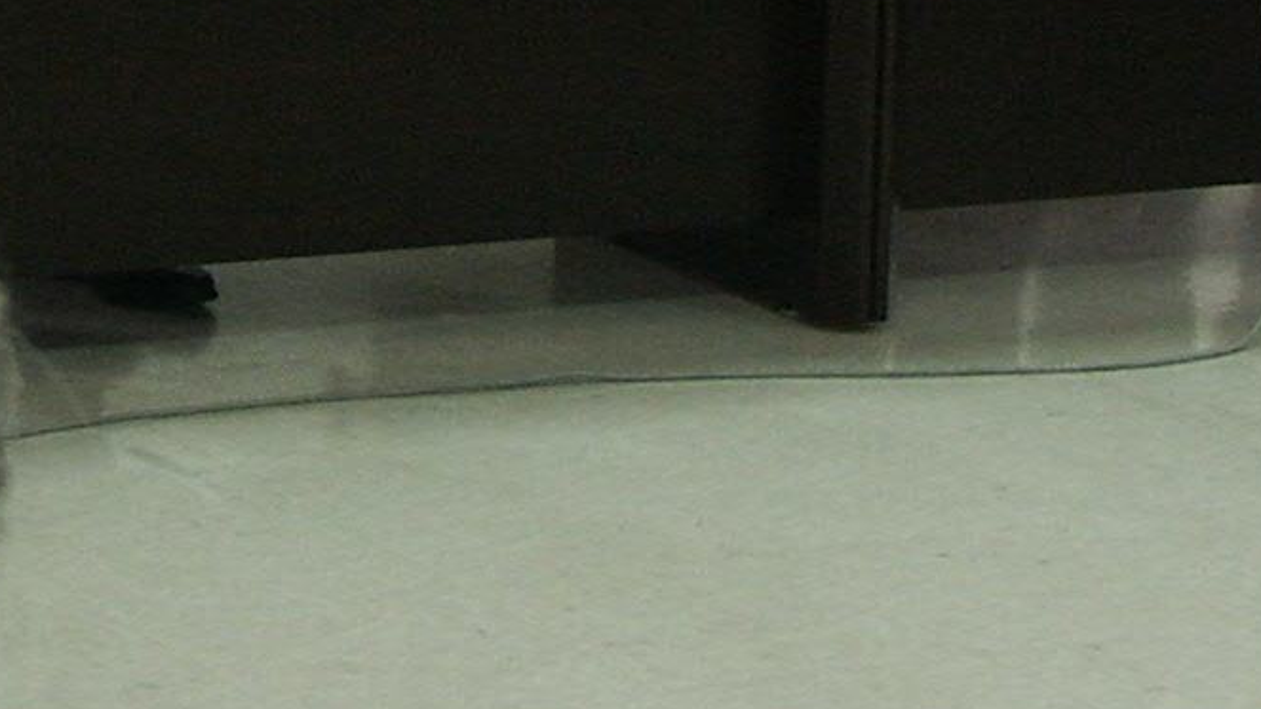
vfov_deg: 5.8
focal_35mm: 202
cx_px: -114
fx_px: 6754
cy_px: -912
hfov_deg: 10.5
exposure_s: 1/45
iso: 125
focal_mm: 12.52
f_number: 3.5
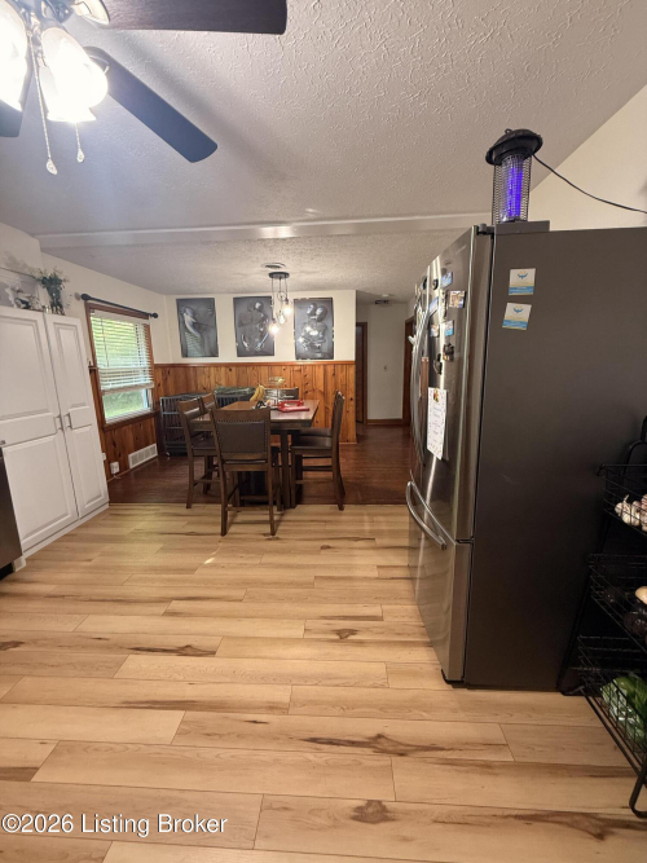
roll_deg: +0.8
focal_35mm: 14
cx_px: 324
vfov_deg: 102.1
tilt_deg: -12.1
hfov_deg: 85.7
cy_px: 432
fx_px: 349
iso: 250
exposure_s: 1/60
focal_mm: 2.22
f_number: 2.2
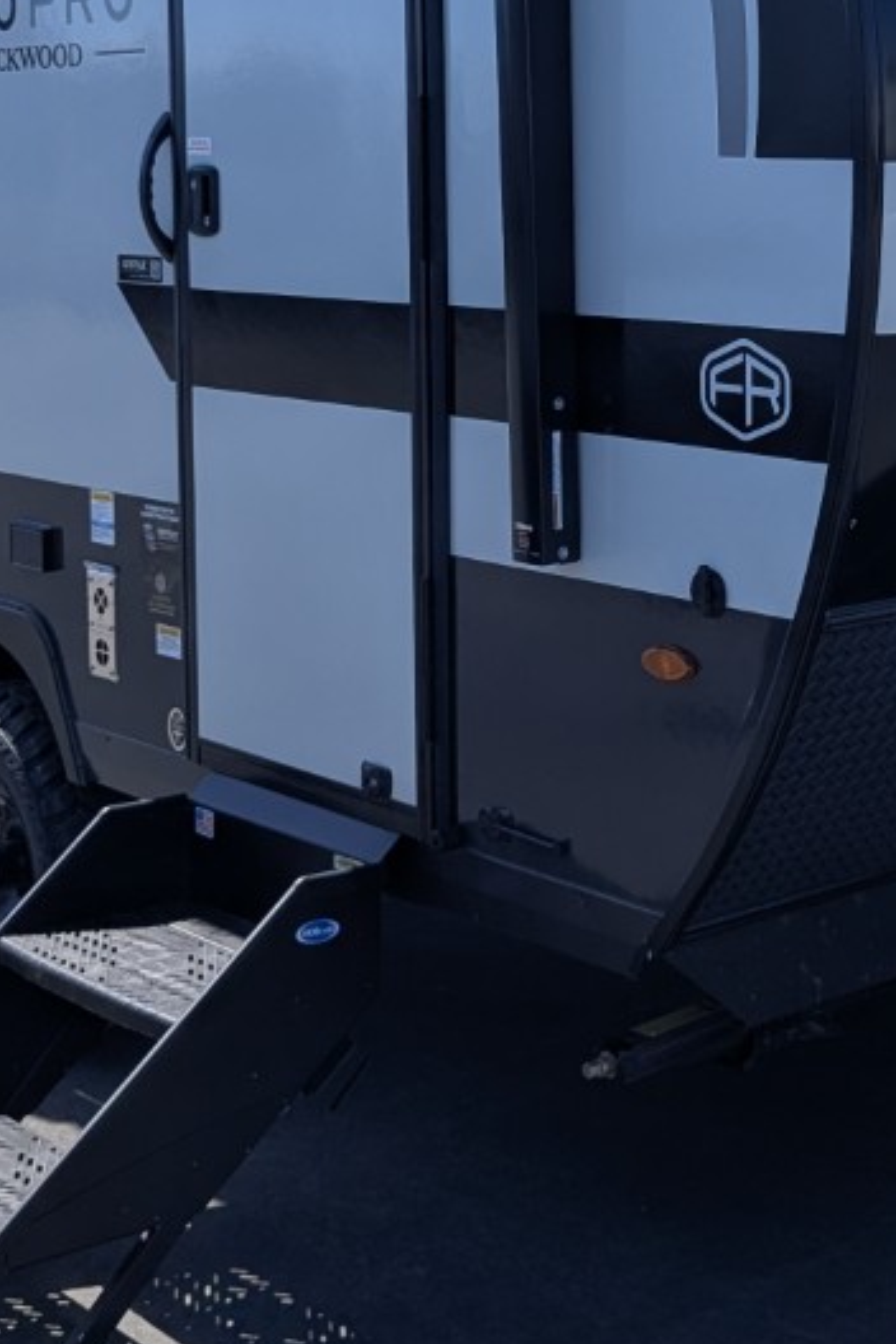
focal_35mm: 66
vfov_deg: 29.9
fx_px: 2464
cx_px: 666
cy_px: 290
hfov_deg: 20.5
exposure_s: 1/2309
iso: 47
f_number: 1.85
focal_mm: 6.81
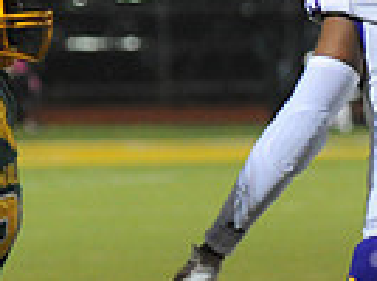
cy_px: 275
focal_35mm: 835
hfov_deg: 2.4
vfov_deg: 1.8
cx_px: 639
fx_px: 9078
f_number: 5.6
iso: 4000
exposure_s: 1/200
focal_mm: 200
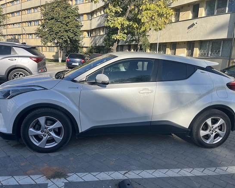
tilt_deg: -11.8
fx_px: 195
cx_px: 115
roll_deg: -3.8
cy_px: 96
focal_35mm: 28
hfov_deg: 62.2
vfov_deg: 51.5
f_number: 1.6
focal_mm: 5.1
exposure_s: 1/2463
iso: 50
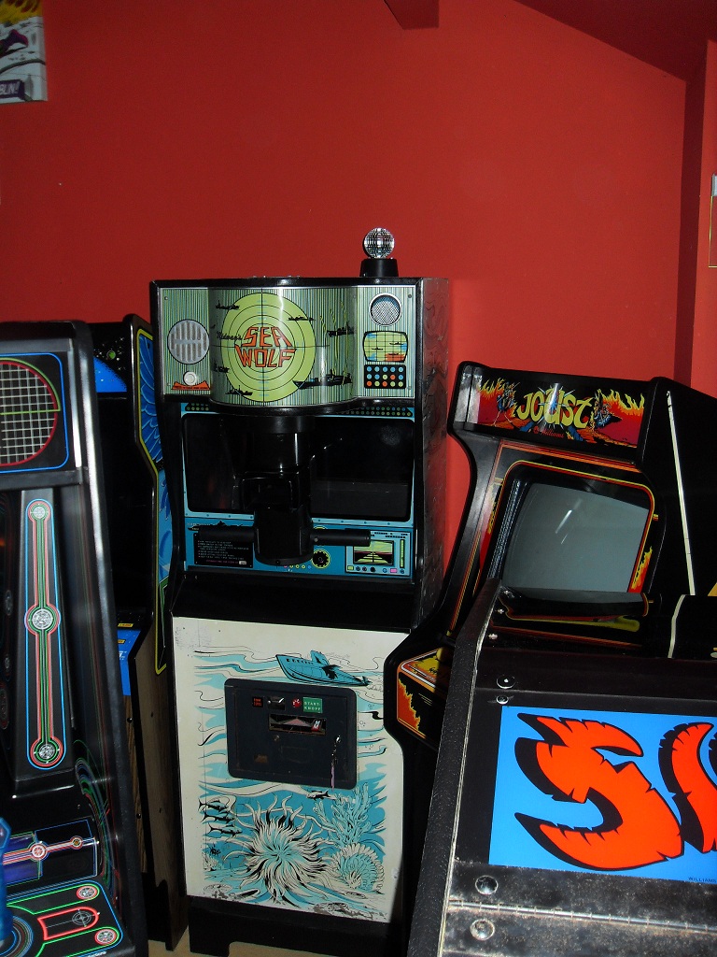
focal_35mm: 34
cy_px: 478
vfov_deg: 54.0
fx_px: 939
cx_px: 358
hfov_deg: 41.8
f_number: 2.8
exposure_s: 1/45
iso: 120
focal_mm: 6.3
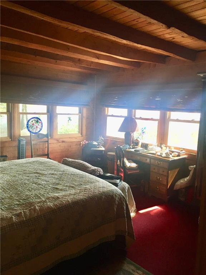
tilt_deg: -5.0
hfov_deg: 48.2
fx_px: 230
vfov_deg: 61.7
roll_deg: -1.3
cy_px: 138
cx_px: 103
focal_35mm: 29
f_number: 2.2
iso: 80
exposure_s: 1/30
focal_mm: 4.15
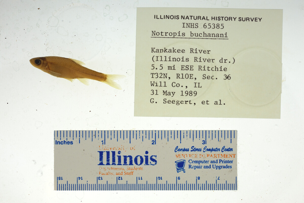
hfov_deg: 33.4
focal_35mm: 60
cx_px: 152
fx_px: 507
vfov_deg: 22.6
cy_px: 102
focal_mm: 60
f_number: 10
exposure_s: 1/200
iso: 100
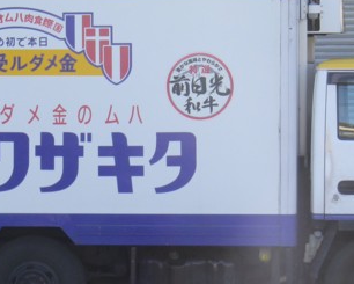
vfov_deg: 6.0
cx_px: 102
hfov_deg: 7.5
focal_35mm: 257
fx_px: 2693
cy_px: 128
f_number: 5.7
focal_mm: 31.6
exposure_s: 1/125
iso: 125
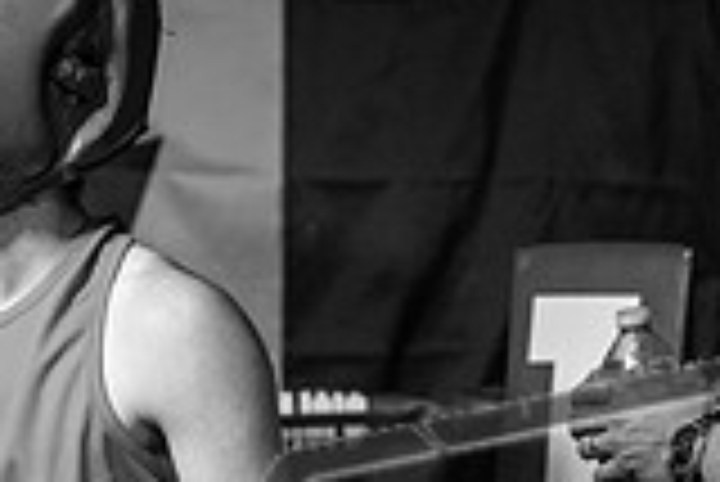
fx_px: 5505
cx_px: 274
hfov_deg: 7.5
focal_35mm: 275
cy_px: 525
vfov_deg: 5.0
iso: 4000
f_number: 2
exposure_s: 1/800
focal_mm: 76
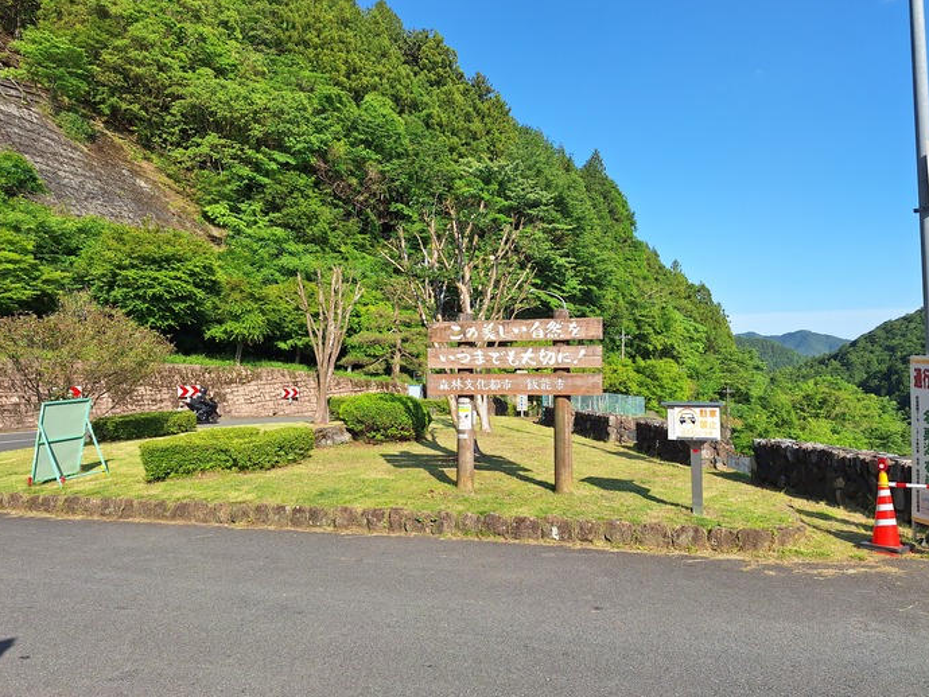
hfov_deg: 71.6
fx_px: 644
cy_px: 339
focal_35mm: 24
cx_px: 479
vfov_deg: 56.8
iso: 40
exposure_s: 1/2024
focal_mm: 5.54
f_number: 1.8
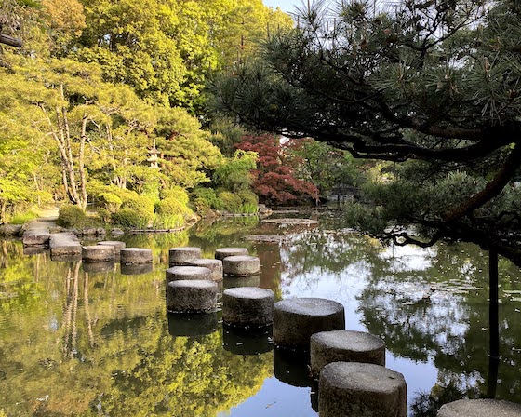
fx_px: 524
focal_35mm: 34
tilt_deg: -4.6
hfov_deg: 52.8
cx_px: 261
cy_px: 230
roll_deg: +0.3
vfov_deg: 43.3
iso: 32
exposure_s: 1/256
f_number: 1.8
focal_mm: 4.25
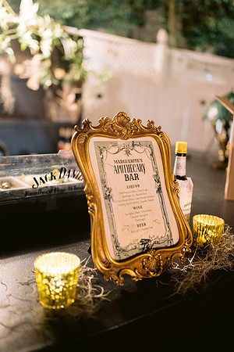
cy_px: 176
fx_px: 341
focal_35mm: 35
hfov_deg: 37.9
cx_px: 117
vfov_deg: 54.4
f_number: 2
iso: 3200
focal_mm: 35
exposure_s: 1/60
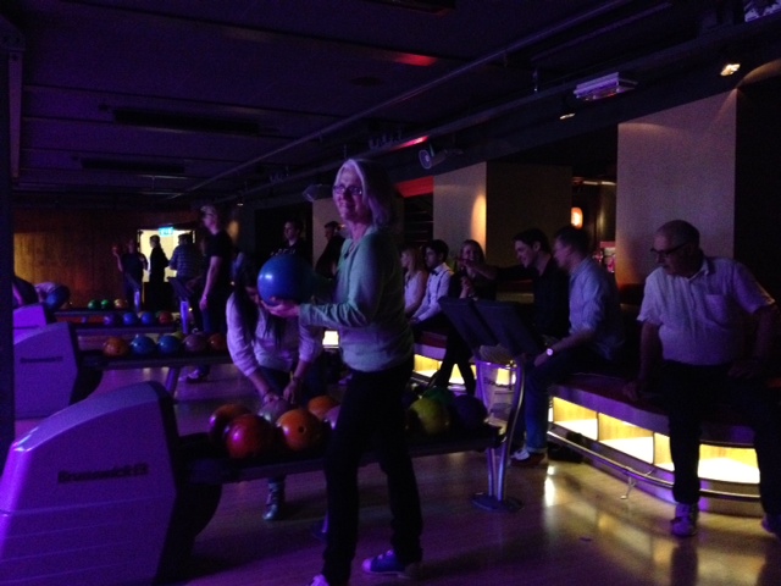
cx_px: 390
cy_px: 293
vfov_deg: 40.7
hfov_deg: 52.6
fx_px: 790
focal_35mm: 35
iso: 800
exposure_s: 1/15
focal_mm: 4.28
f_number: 2.4
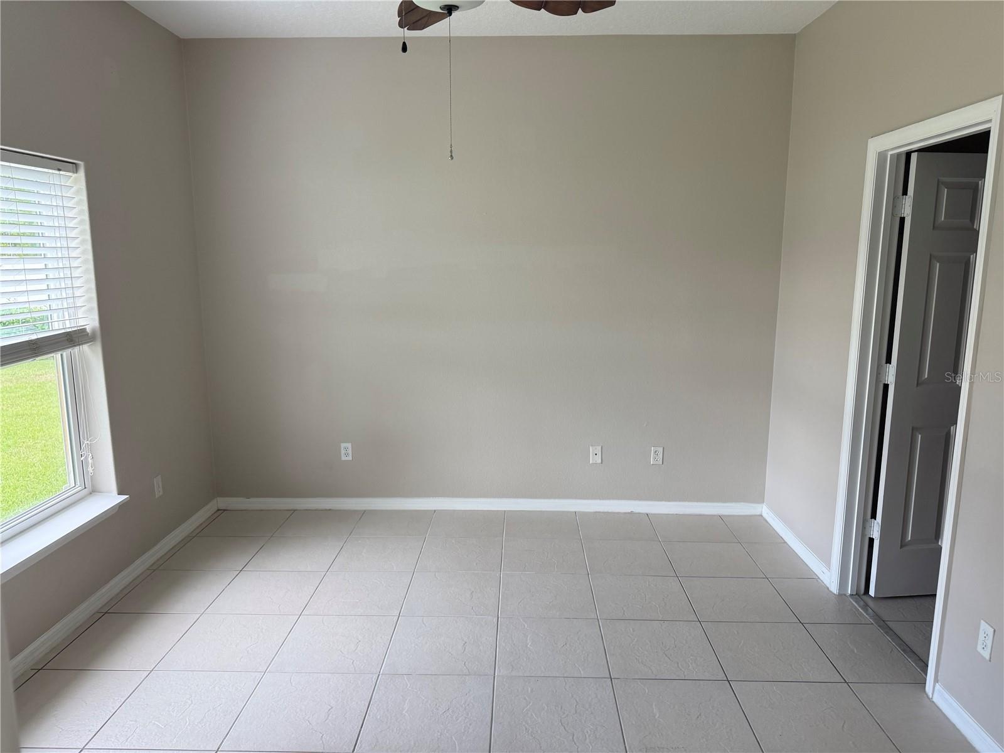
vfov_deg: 56.8
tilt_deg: -9.6
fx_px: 696
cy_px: 376
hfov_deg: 71.6
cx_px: 502
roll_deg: +0.1
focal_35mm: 24
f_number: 1.78
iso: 125
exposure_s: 1/121
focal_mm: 6.76
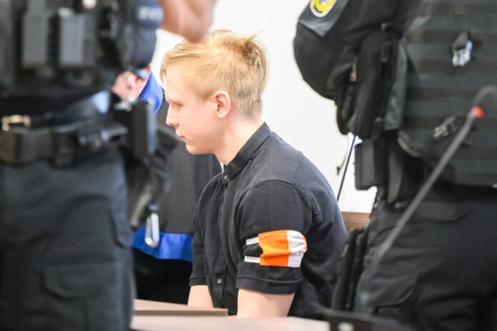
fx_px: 2278
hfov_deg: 12.5
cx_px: 248
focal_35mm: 165
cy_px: 166
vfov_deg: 8.3
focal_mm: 165
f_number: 2.8
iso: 6400
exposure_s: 1/250
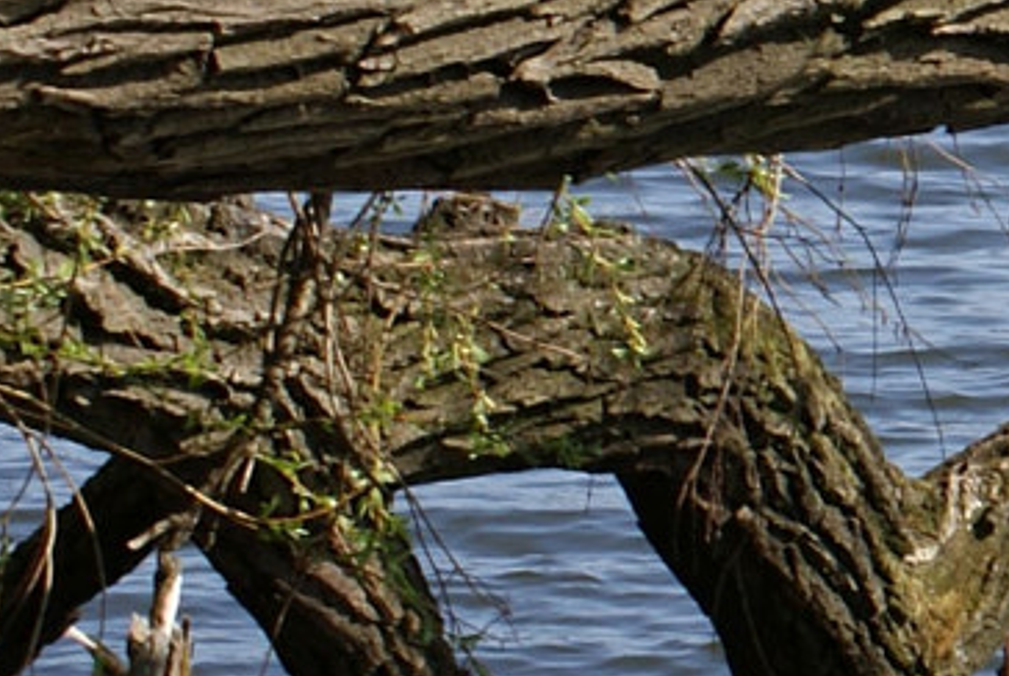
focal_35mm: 464
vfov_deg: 3.0
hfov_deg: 4.3
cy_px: -7
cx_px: 2642
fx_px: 13021
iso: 100
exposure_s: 1/125
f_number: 9
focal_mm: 55
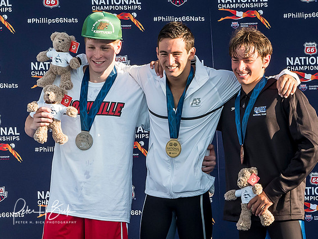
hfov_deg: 1.9
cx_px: 159
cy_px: 111
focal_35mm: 1048
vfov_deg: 1.4
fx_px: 9627
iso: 640
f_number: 6.3
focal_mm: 200
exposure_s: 1/640
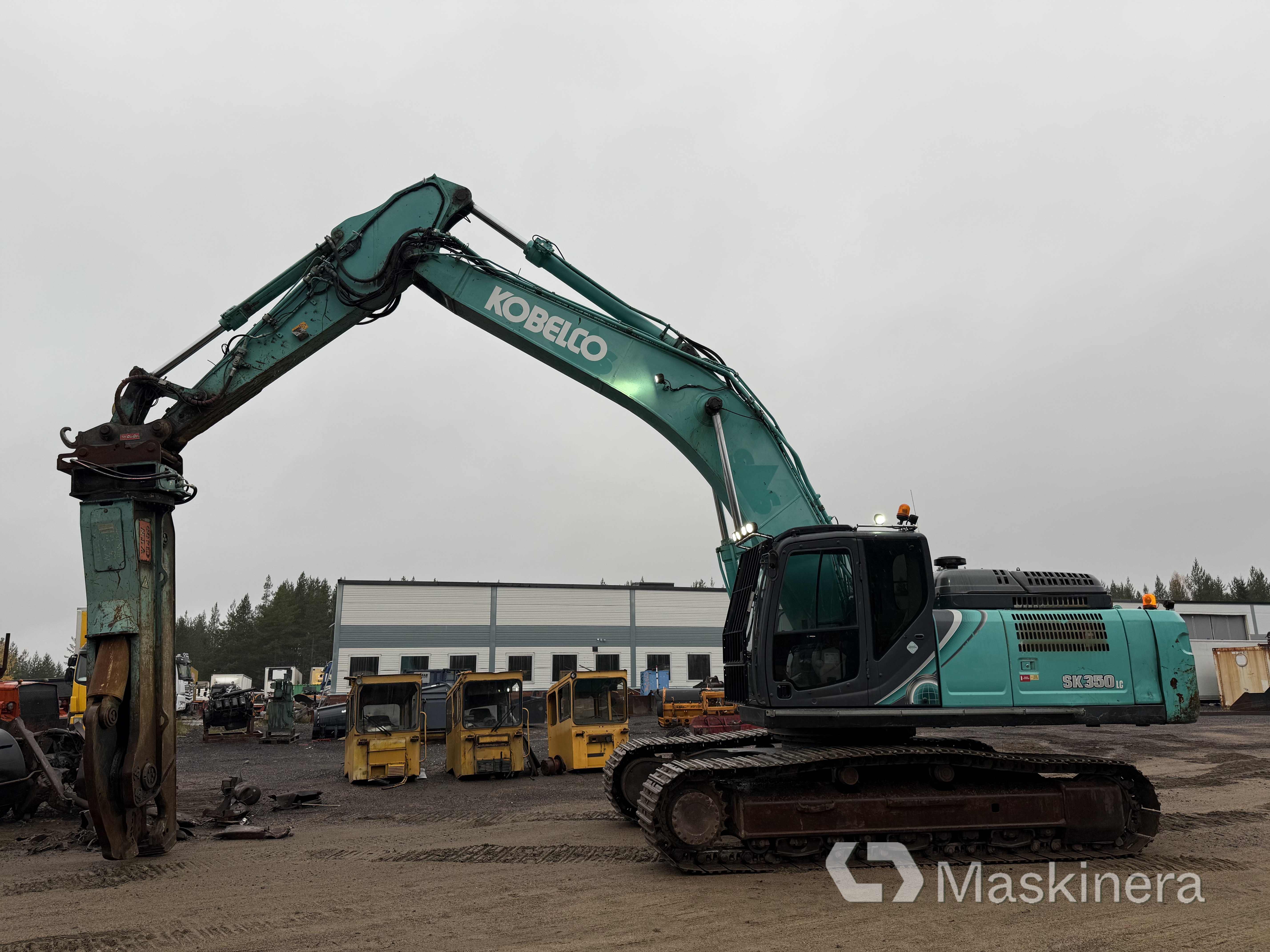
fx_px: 881
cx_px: 635
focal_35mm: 24
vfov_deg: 56.8
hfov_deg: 71.6
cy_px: 476
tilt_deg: +13.8
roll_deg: +0.5
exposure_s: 1/397
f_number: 1.78
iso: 80
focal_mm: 6.76
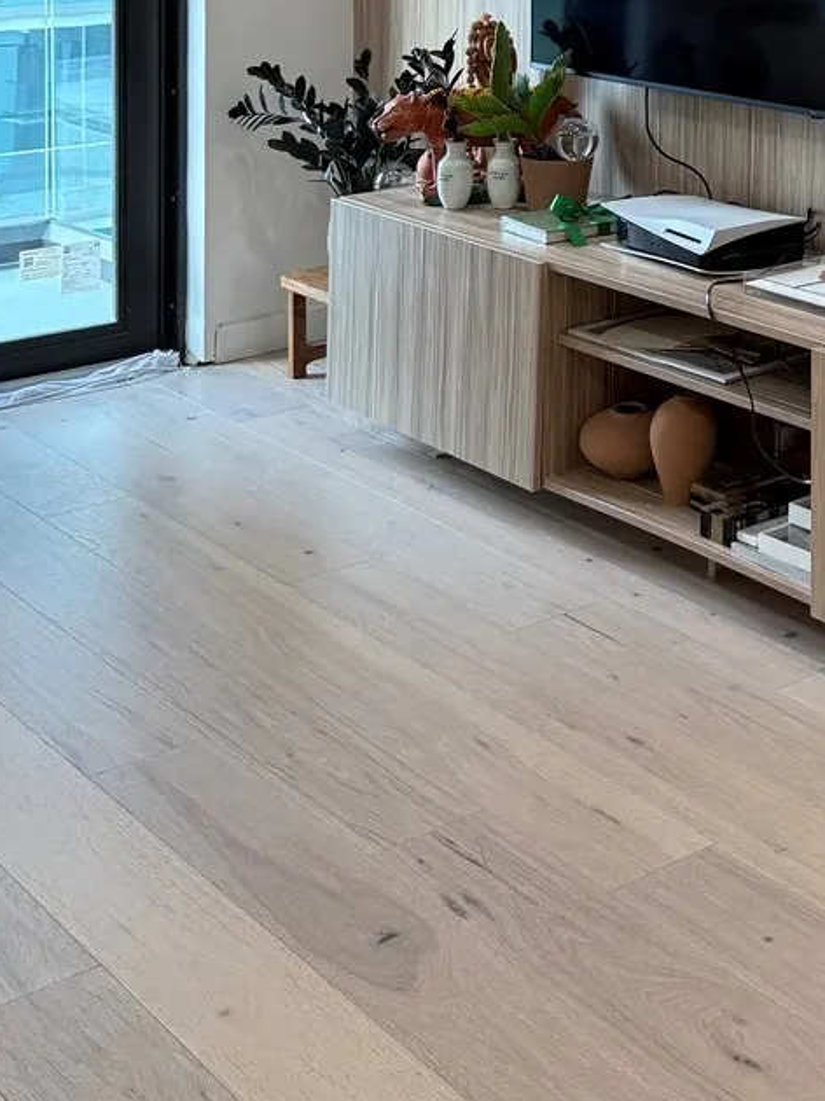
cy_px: -142
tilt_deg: -1.7
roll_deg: -0.7
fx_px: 1940
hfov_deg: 22.7
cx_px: 900
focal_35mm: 61
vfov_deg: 28.5
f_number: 1.78
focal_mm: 6.76
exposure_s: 1/120
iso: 200
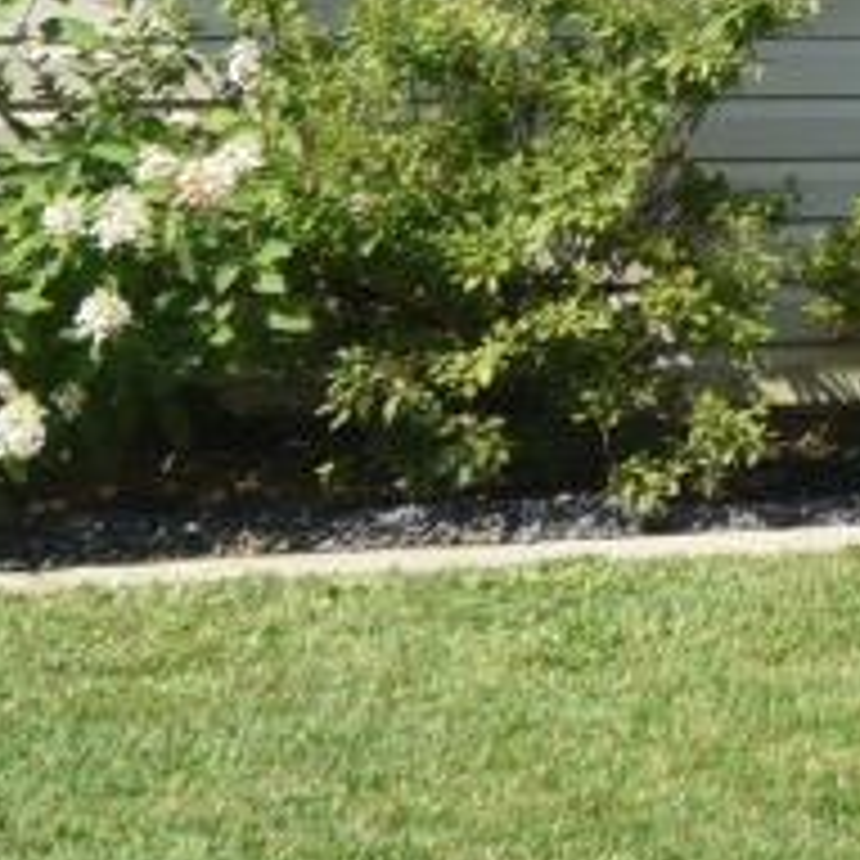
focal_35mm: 259
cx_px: 2395
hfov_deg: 6.3
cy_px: -1049
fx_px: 7280
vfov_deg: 6.5
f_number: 6.3
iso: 160
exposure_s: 1/500
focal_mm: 36
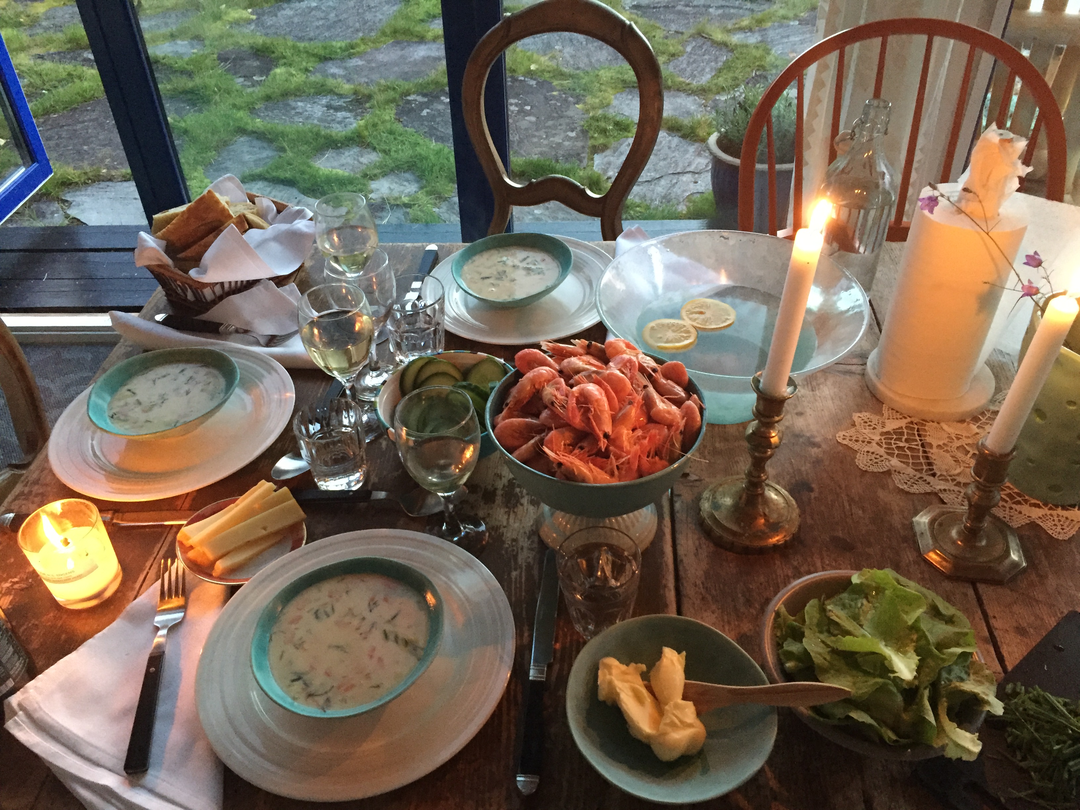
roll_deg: +2.3
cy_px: 405
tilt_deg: -40.9
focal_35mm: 29
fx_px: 905
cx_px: 540
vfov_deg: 48.2
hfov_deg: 61.7
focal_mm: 4.15
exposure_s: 1/17
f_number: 2.2
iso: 320
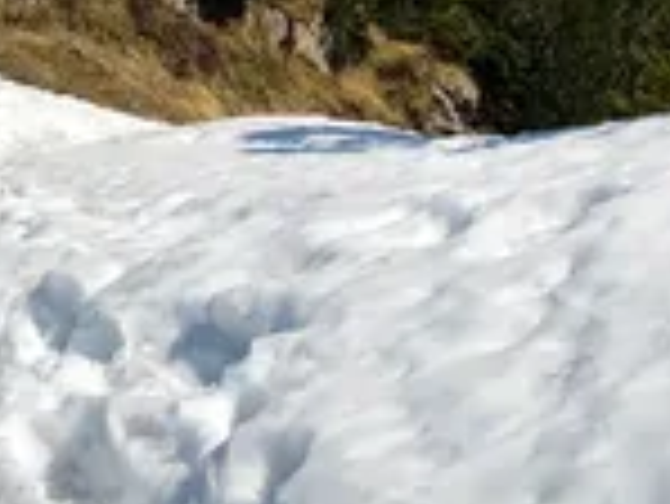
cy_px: -342
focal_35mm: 120
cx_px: -234
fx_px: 2324
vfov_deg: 11.6
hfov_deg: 15.5
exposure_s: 1/3690
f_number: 1.8
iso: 20
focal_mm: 4
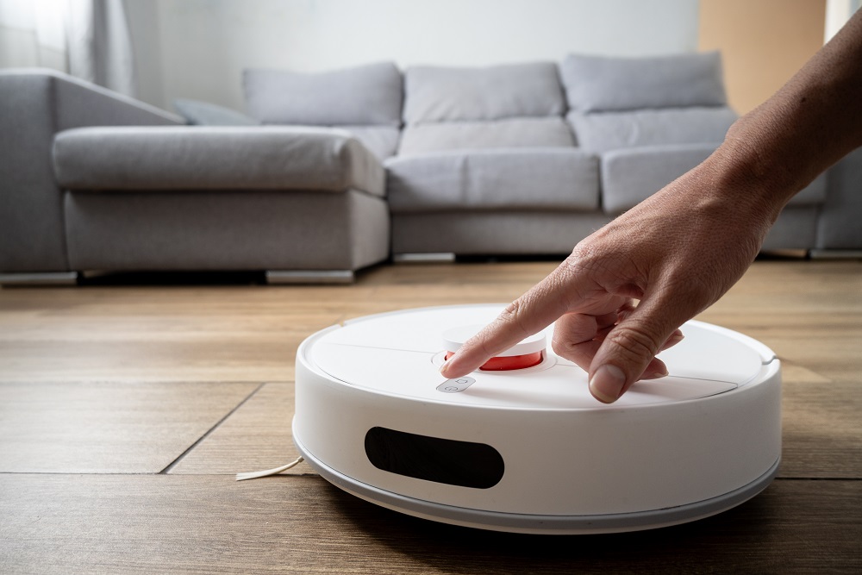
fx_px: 575
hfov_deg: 73.7
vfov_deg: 53.1
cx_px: 431
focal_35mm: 24
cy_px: 288
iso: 100
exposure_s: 1/5
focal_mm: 16
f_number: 3.5
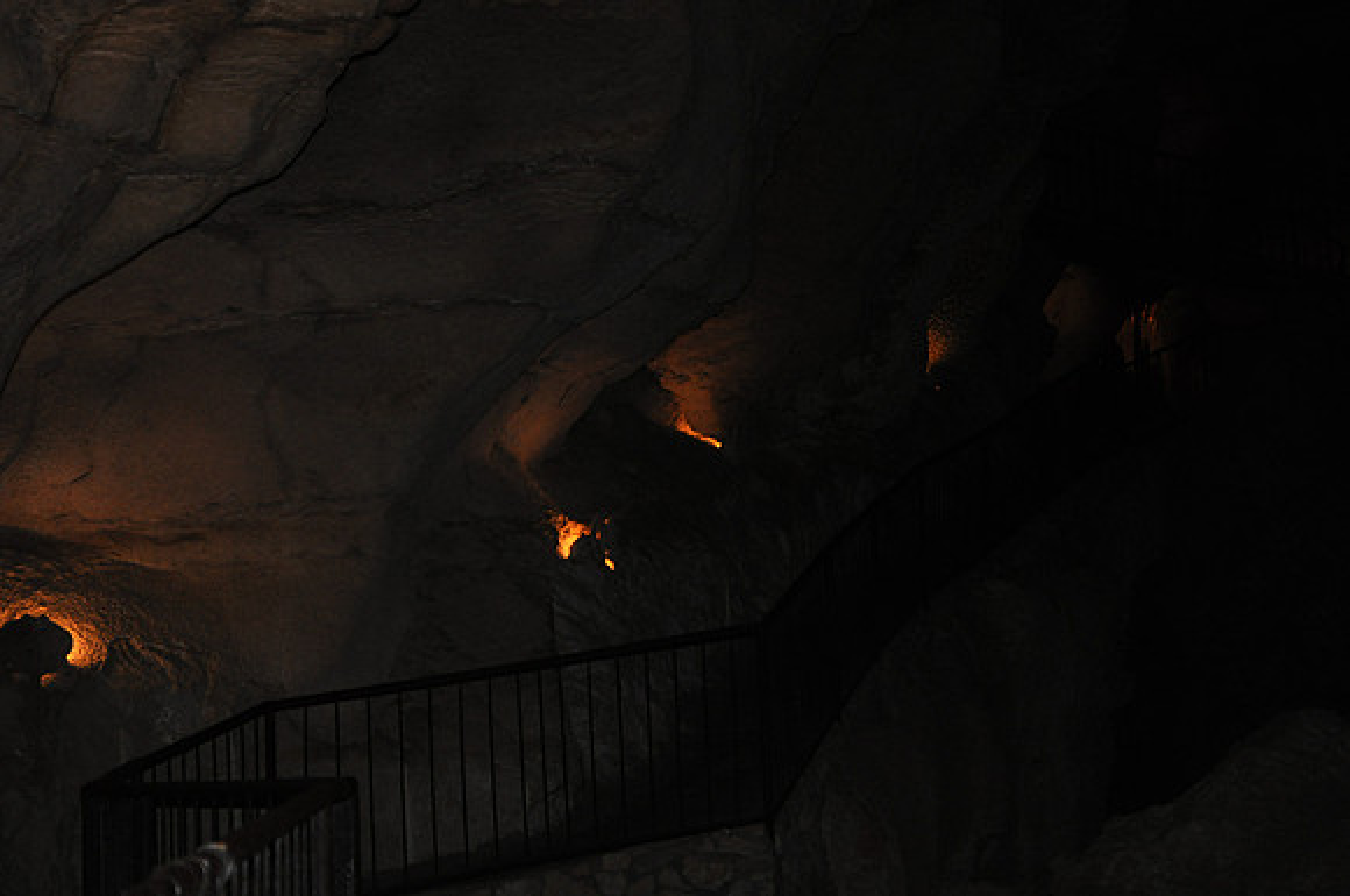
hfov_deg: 23.4
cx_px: 675
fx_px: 3258
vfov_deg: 15.7
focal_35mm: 87
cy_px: 448
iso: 800
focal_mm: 58
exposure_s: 1/60
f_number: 5
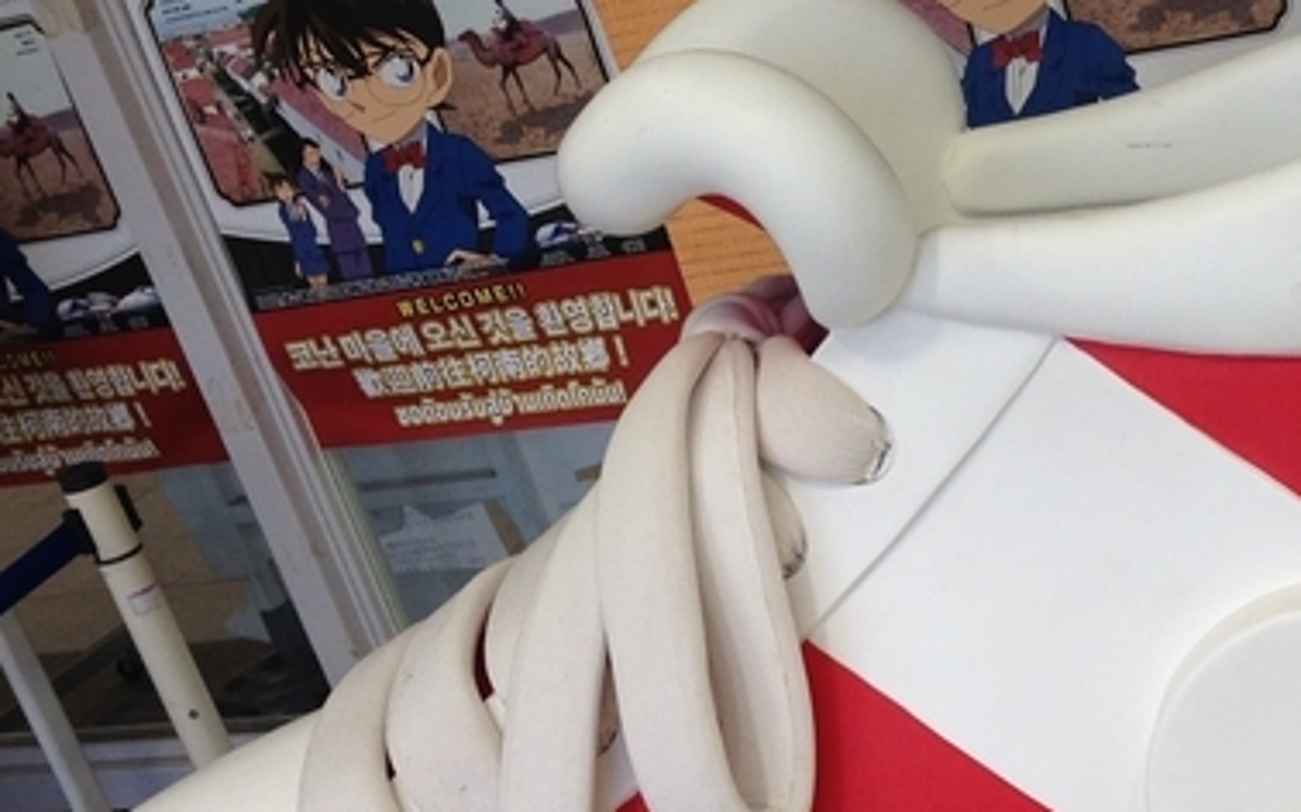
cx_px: 1129
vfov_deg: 17.5
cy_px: 633
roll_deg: +16.2
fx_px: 2623
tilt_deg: -23.3
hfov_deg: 27.0
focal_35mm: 74
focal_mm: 4.12
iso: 64
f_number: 2.4
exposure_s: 1/120
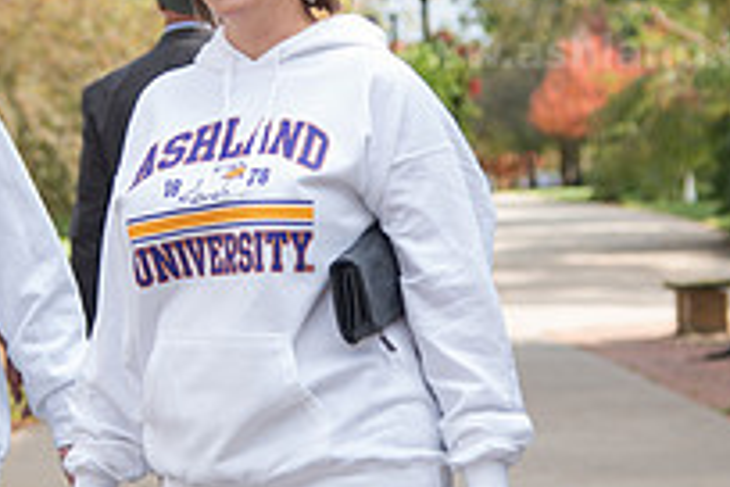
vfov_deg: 7.3
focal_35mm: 188
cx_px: 218
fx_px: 3812
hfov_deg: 10.9
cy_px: 127
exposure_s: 1/320
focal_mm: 66
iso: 160
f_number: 4
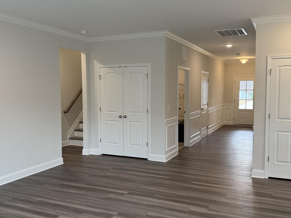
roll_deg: +0.1
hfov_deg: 54.0
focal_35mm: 34
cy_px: 112
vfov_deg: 41.8
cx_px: 147
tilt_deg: -3.6
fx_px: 286
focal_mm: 6.76
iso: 200
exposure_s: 1/148
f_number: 1.78
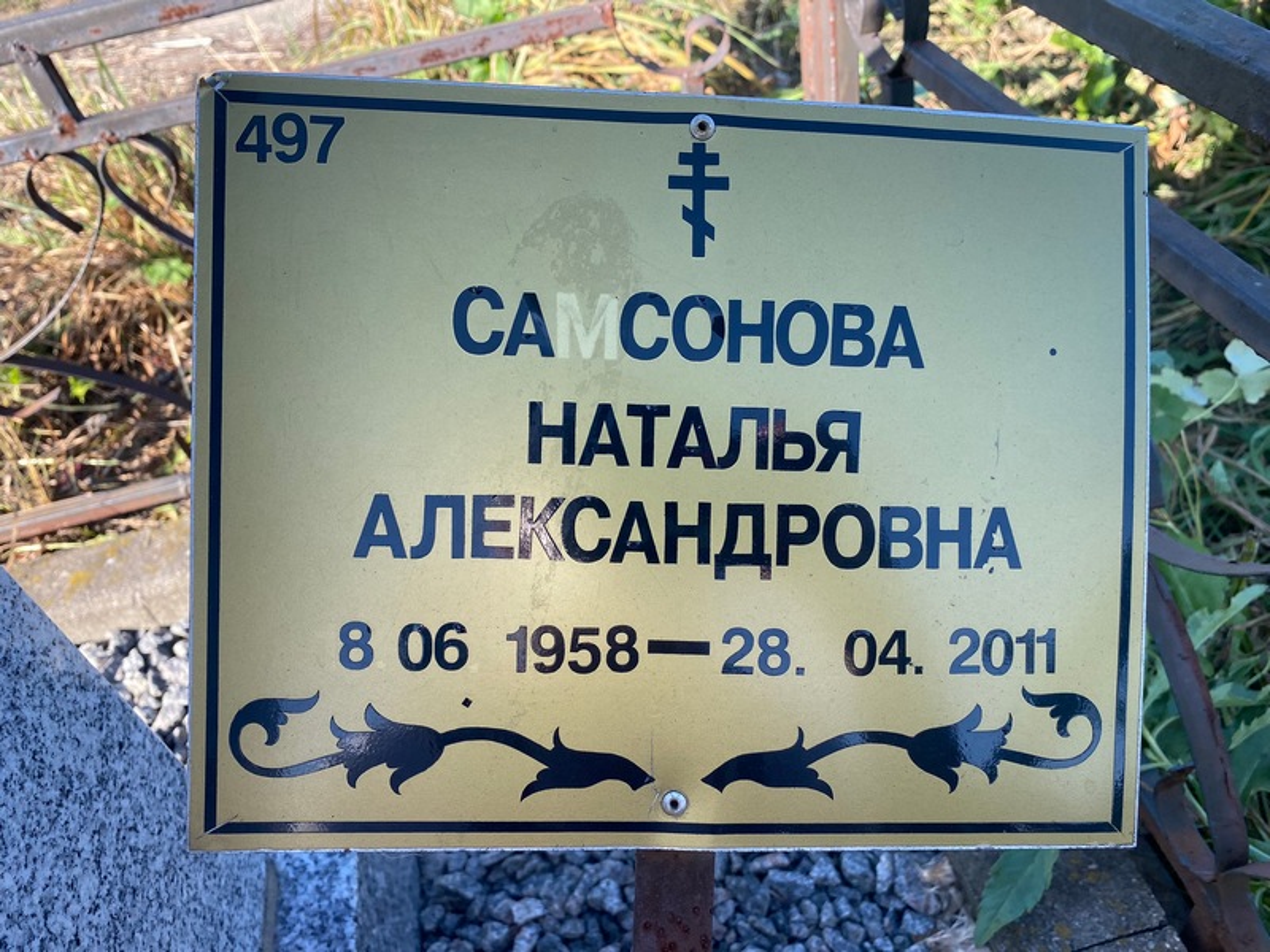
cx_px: 635
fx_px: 954
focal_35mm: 26
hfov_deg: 67.3
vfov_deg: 53.1
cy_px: 476
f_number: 1.8
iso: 32
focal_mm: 4.25
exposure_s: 1/485
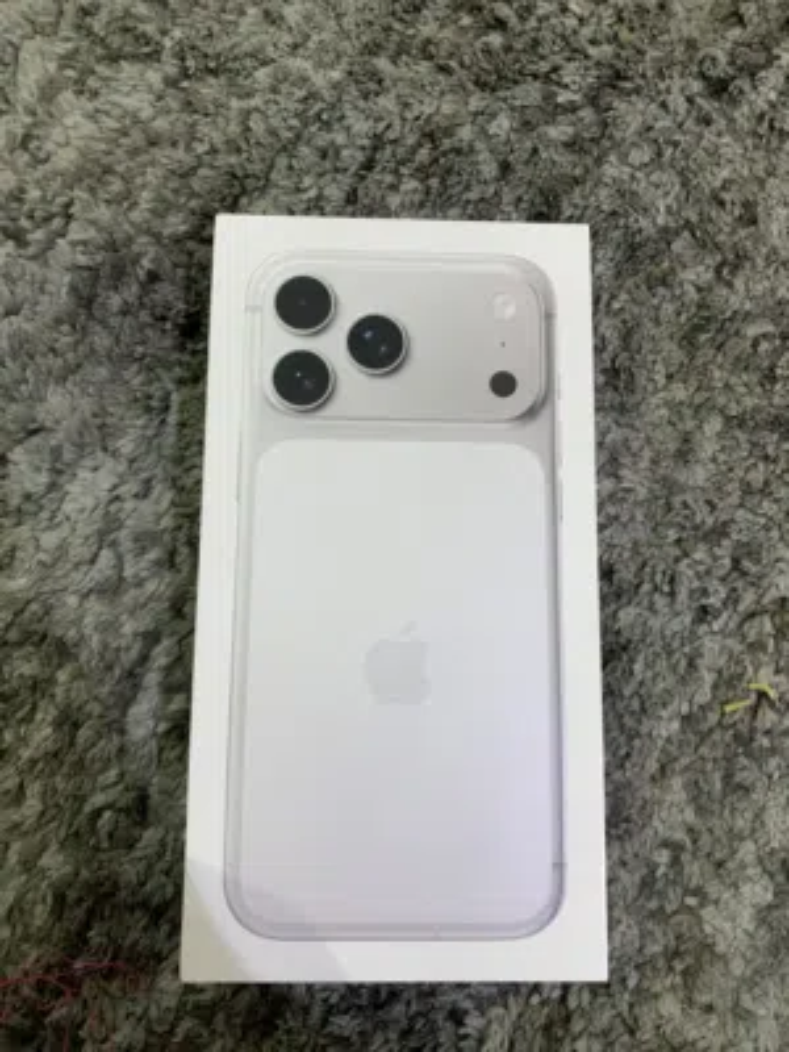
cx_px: 394
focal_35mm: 26
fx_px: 790
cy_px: 526
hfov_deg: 53.1
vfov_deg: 67.3
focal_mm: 4.25
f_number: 1.8
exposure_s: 1/60
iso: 160
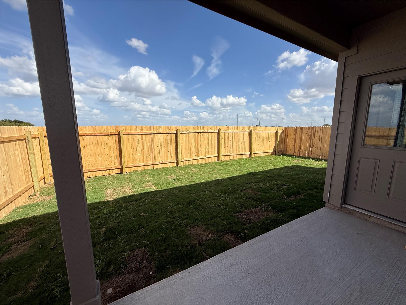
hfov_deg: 102.1
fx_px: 164
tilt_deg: -7.9
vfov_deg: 85.7
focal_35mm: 14
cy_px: 152
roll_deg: -0.5
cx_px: 203
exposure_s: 1/3125
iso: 50
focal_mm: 2.22
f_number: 2.2
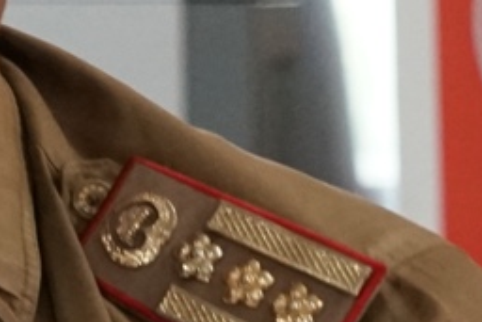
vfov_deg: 2.9
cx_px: -168
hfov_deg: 4.3
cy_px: 37
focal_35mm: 480
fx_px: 6430
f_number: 6.3
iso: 3200
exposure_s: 1/25
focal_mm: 120
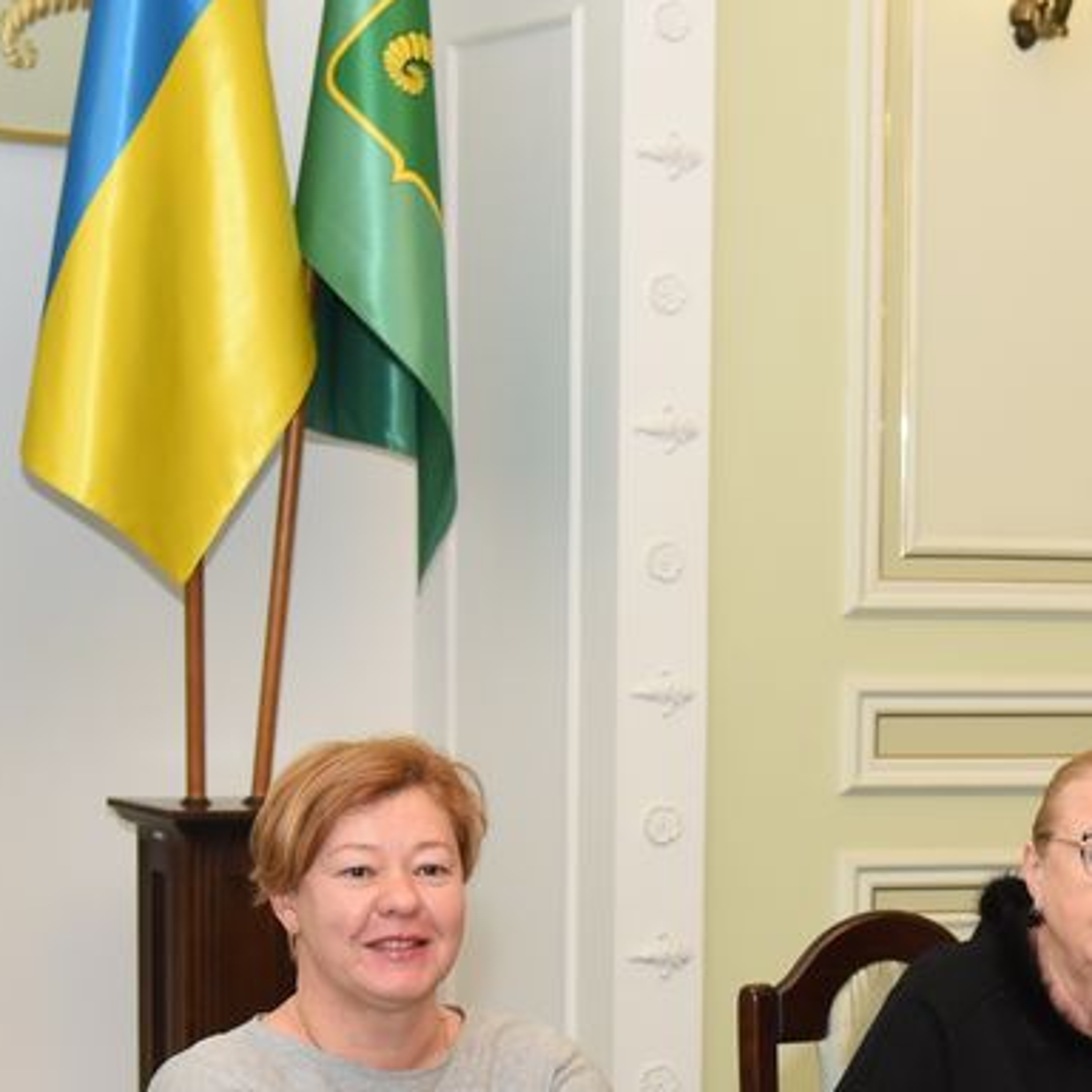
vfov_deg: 17.8
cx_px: 1015
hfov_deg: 17.8
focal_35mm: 96
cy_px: 988
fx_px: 3426
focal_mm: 31
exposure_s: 1/200
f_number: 4
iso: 1250
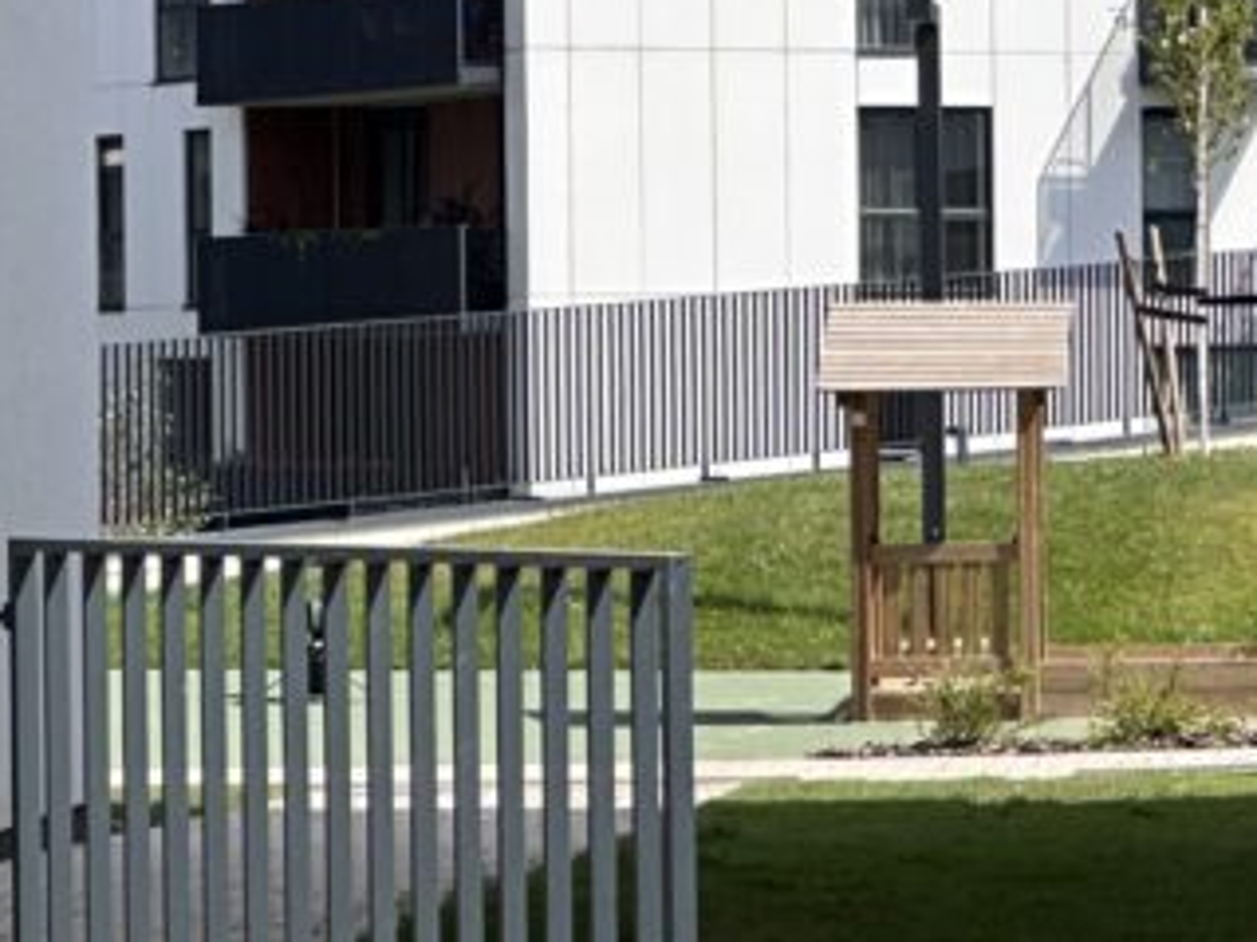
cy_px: 102
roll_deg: -0.4
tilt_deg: +0.9
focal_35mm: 247
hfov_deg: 8.0
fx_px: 8966
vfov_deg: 6.0
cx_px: 835
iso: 32
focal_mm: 9
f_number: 2.8
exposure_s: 1/889
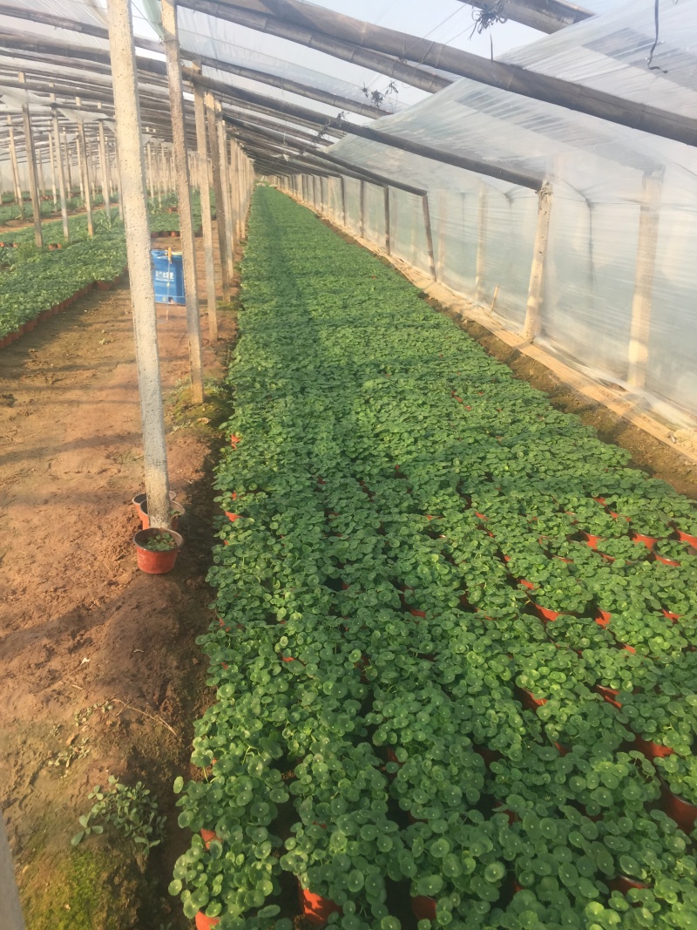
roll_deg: -2.1
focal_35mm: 29
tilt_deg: -19.2
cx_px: 348
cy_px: 465
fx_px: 779
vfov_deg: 61.7
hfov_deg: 48.2
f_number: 2.2
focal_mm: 4.15
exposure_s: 1/648
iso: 32
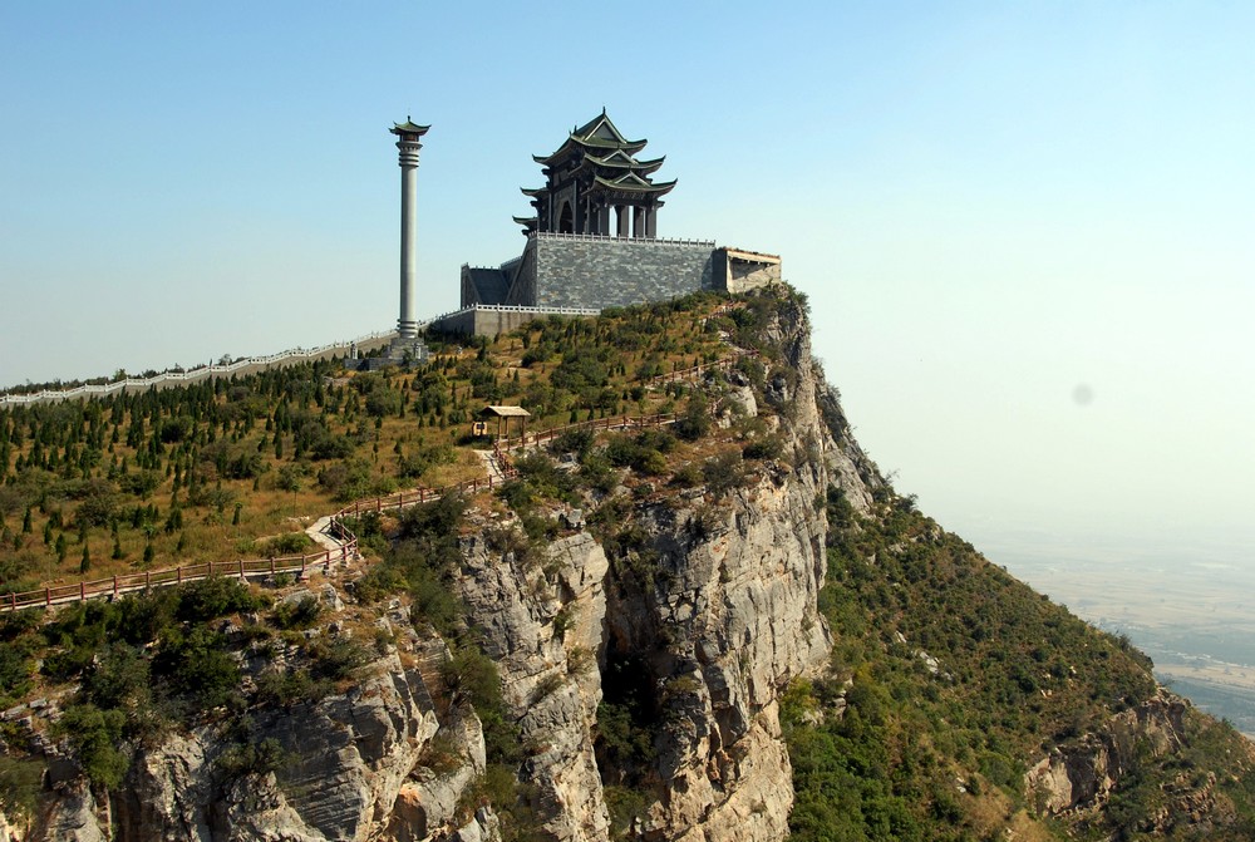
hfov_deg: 46.3
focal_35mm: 42
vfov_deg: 32.0
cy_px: 421
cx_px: 628
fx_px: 1467
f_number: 8
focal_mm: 28
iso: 100
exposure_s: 1/250
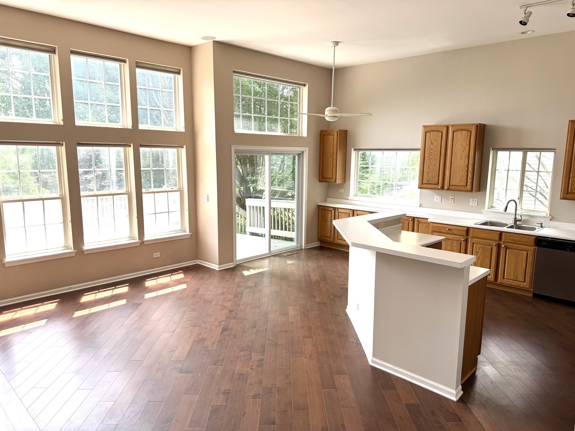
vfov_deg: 56.8
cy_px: 216
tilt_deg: -10.6
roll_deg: -0.5
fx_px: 399
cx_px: 288
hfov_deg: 71.6
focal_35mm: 24
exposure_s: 1/372
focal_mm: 6.76
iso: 80
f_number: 1.78
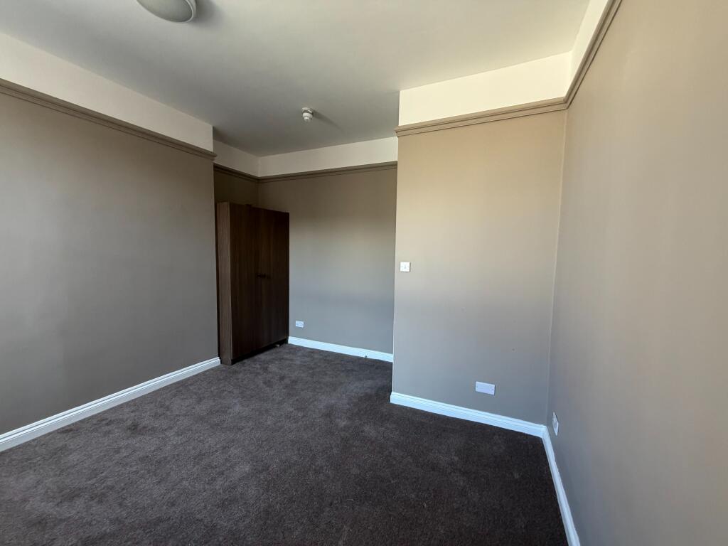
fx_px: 294
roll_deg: -0.6
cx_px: 364
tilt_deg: -3.2
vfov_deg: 85.7
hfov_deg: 102.1
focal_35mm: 14
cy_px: 273
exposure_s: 1/121
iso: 250
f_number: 2.2
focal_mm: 2.22
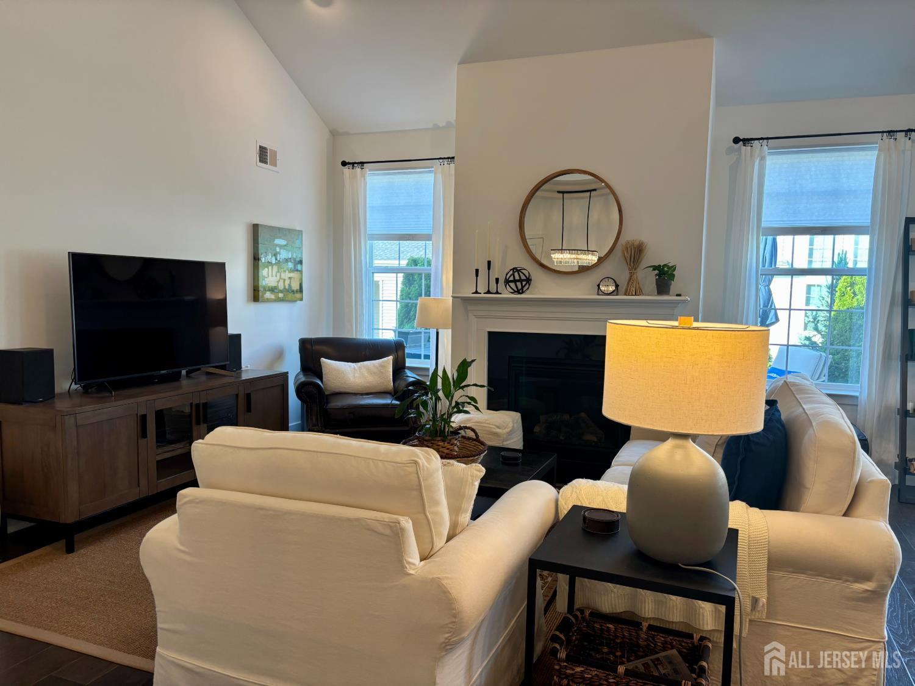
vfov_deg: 53.1
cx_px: 458
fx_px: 687
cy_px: 343
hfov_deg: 67.3
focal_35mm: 26
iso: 100
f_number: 1.6
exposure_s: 1/120
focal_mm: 5.96
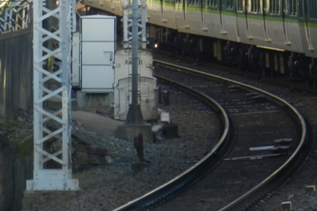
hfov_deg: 4.3
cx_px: 253
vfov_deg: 2.9
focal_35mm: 477
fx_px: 4200
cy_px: -7
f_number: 5.5
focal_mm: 34
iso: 160
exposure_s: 1/100
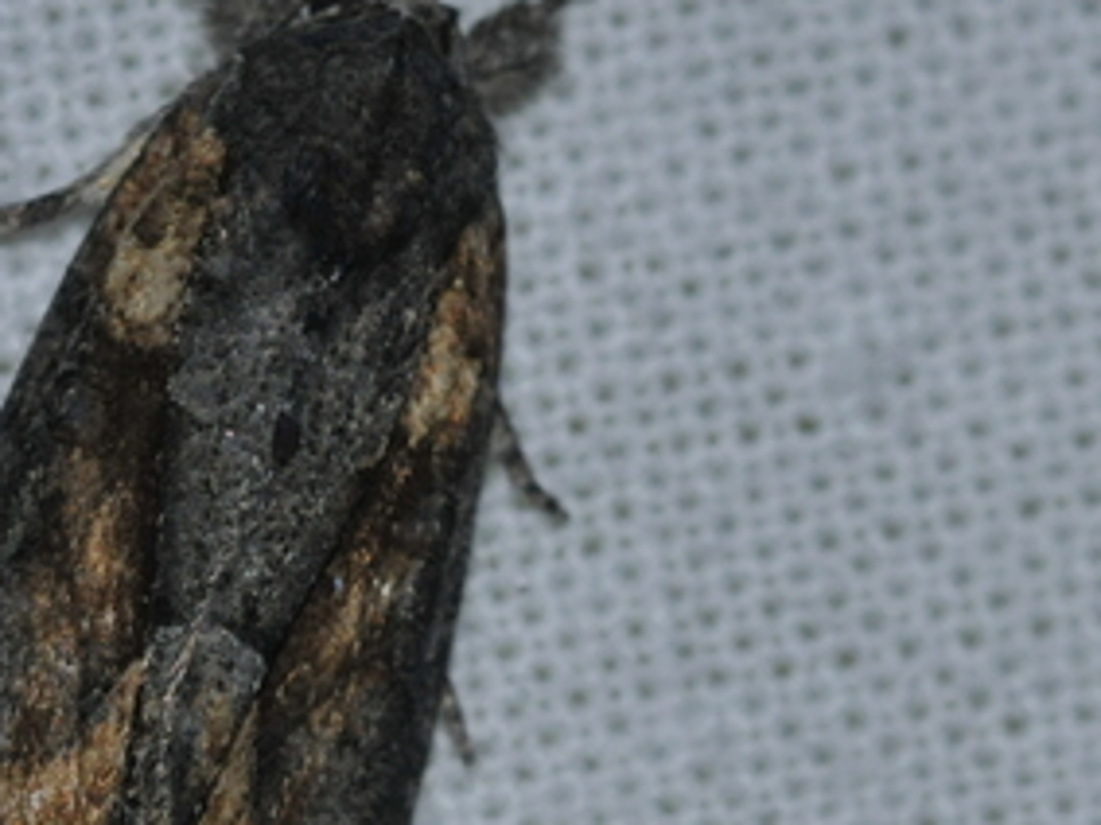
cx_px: 434
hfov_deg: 3.9
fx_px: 16362
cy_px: 409
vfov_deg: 2.9
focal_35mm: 515
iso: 800
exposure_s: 1/60
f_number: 10
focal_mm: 105
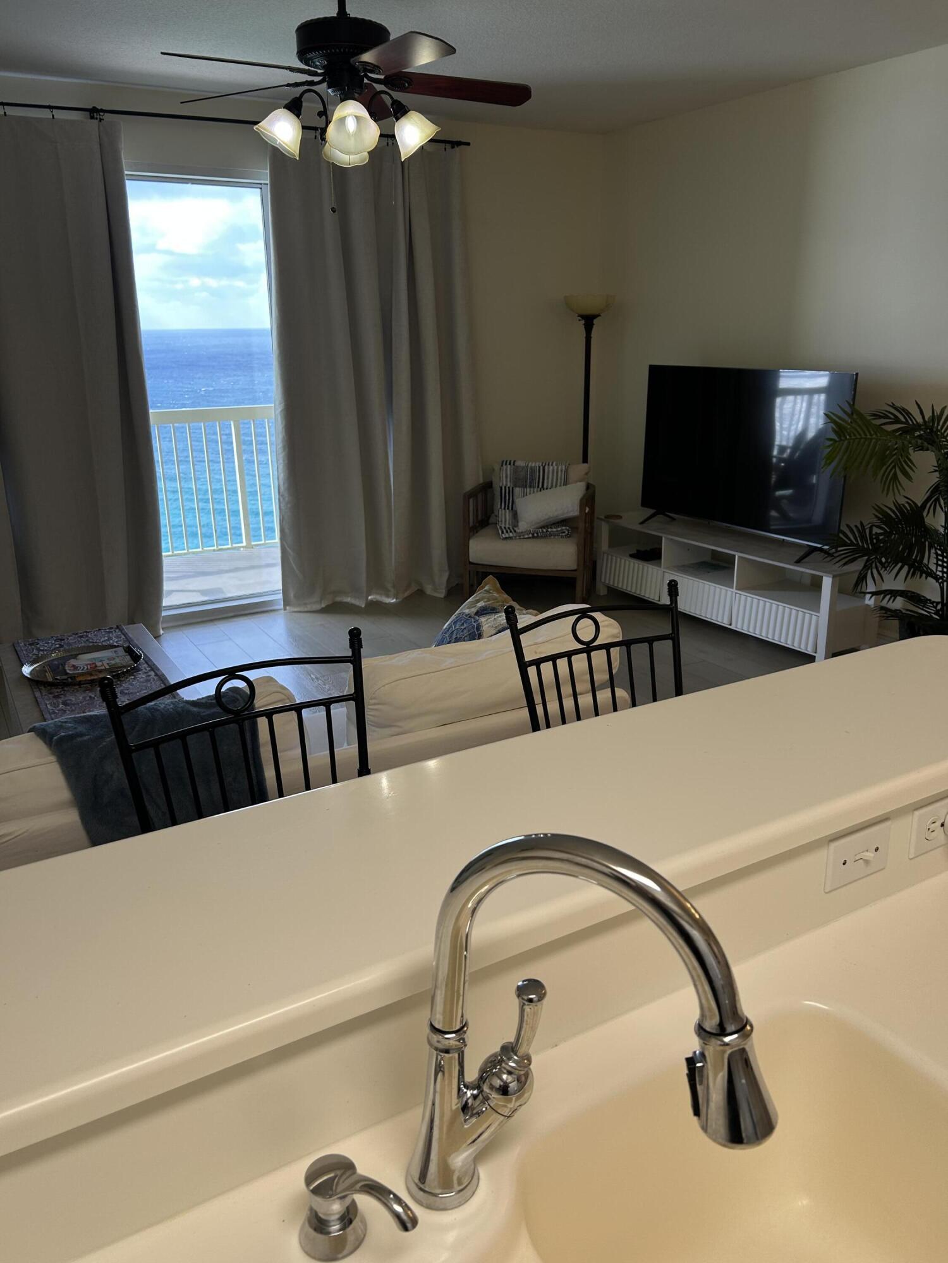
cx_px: 474
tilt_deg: -17.5
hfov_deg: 53.1
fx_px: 949
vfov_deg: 67.3
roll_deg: -0.1
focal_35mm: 26
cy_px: 632
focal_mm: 5.7
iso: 40
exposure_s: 1/157
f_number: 1.5
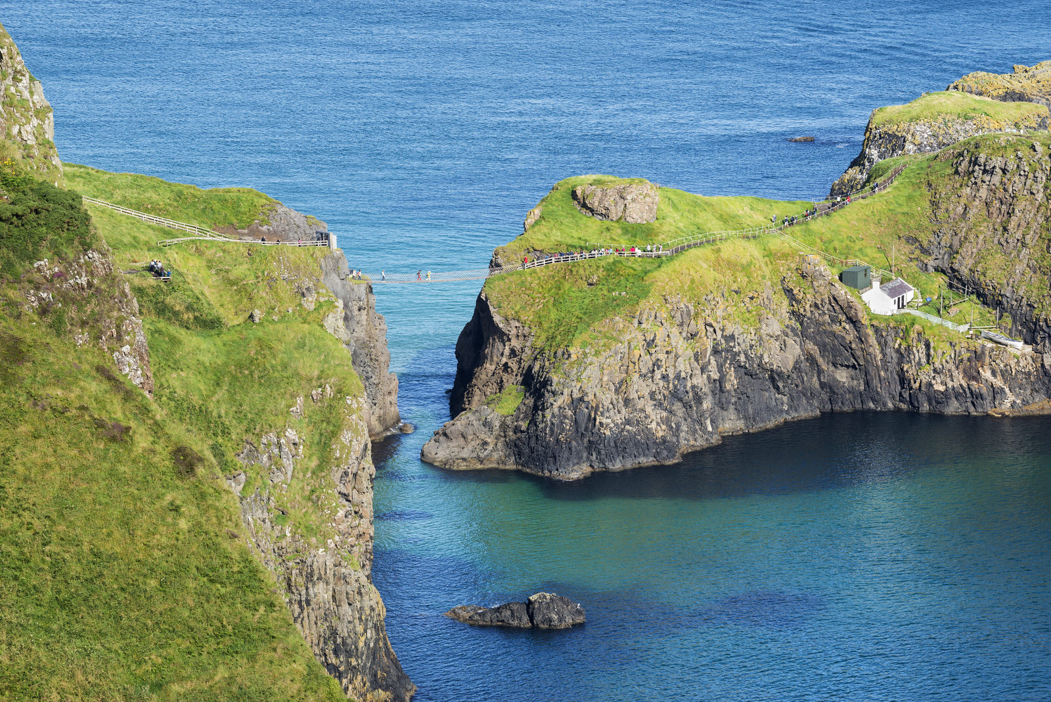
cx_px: 526
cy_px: 351
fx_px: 4819
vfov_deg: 8.3
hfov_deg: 12.4
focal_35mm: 165
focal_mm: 165
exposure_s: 1/160
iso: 200
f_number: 10
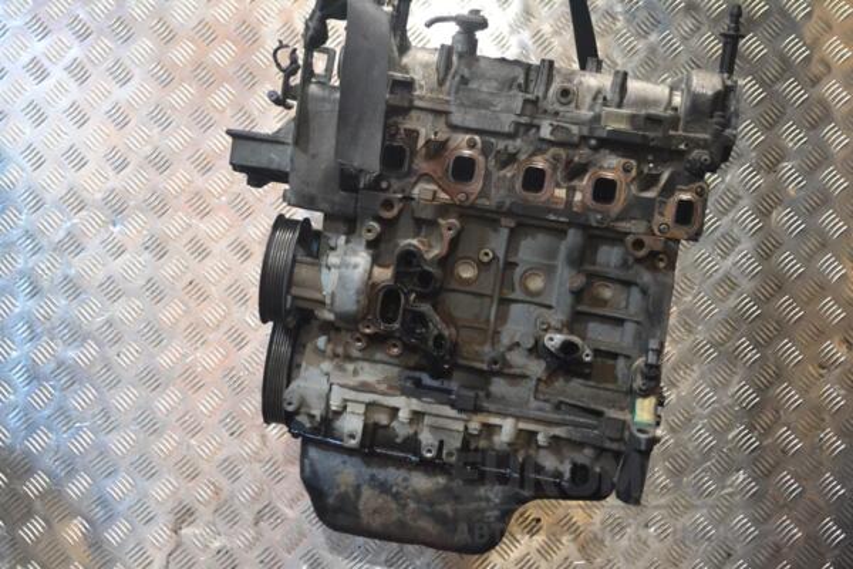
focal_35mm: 52
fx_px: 1244
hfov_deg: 37.9
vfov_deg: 25.8
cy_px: 284
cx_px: 426
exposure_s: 1/80
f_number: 5
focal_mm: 35
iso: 3200
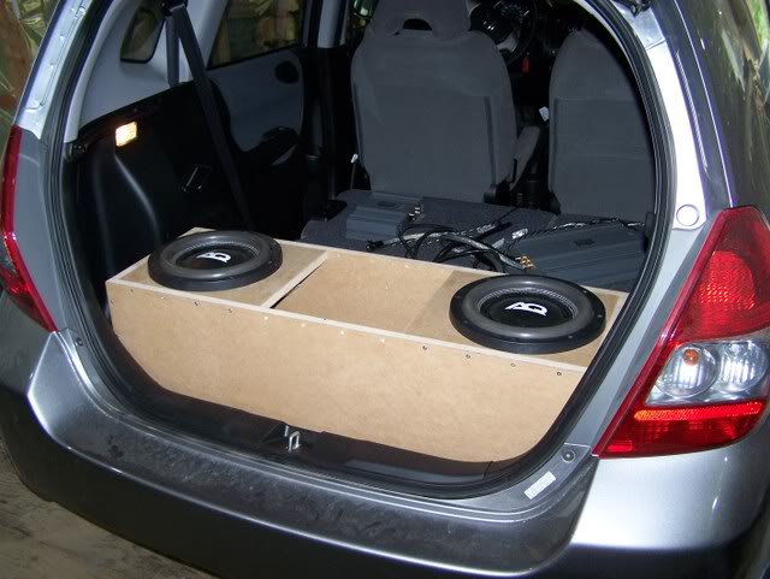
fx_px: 846
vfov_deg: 37.8
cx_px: 385
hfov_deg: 48.9
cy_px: 290
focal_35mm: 38
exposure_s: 1/60
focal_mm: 6.3
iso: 160
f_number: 2.8
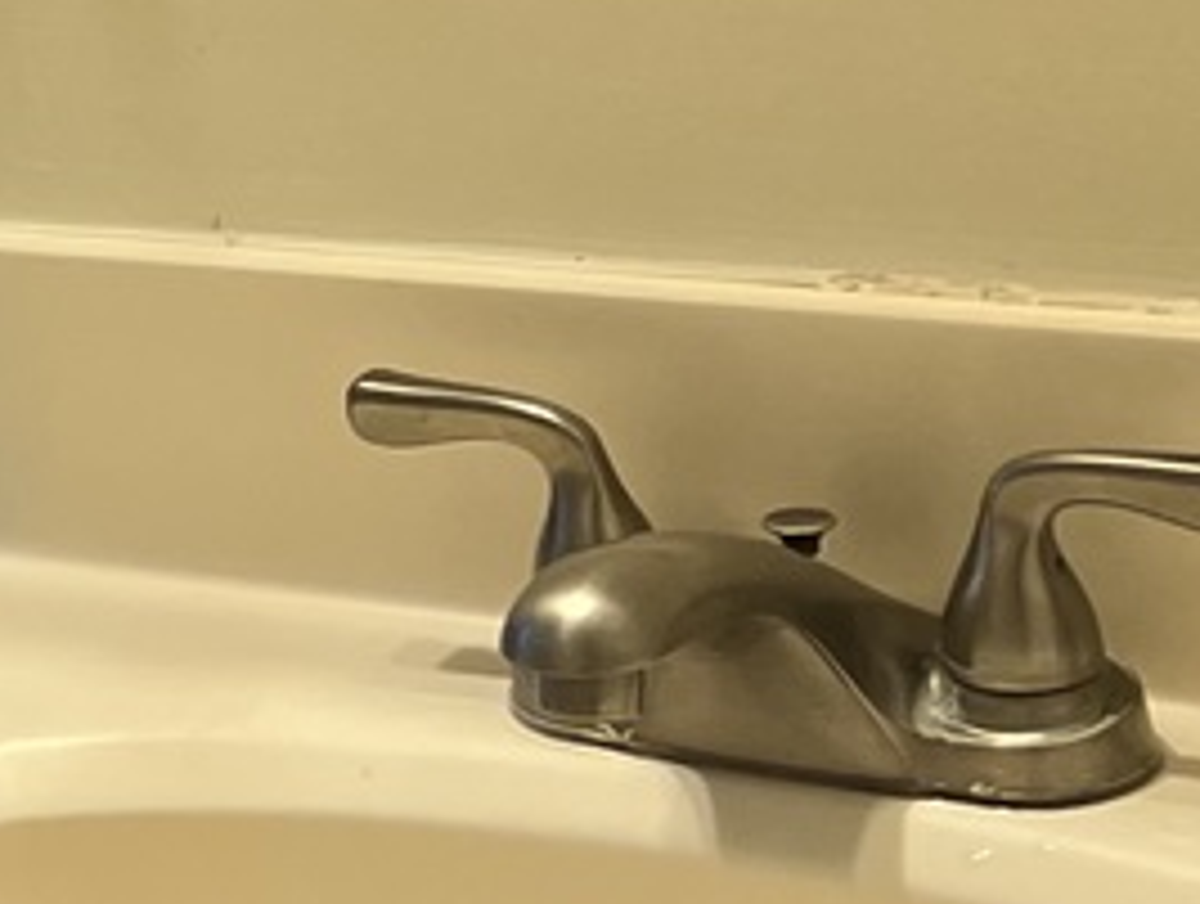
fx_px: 4860
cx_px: -1946
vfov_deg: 10.5
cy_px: 22
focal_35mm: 140
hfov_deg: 11.1
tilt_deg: -14.3
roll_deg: +17.1
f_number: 1.5
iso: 100
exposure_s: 1/120
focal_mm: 5.7
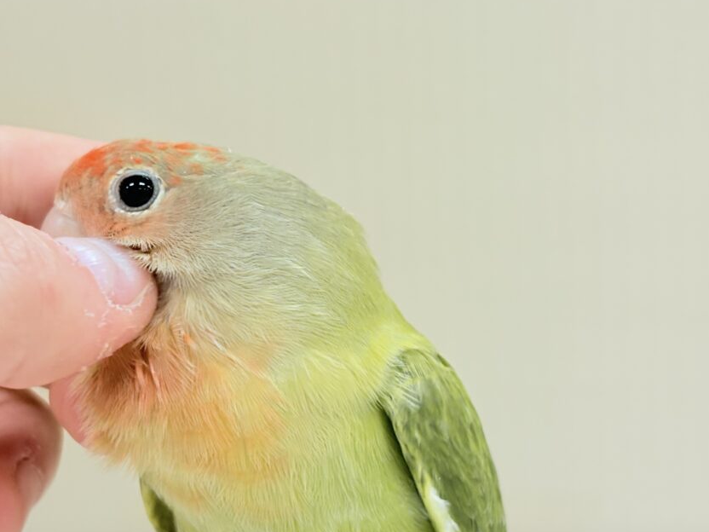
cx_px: 333
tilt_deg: -8.6
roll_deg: +4.7
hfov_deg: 26.0
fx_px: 1536
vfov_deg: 19.6
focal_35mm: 75
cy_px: 250
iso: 64
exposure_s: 1/117
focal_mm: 5.96
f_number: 1.6
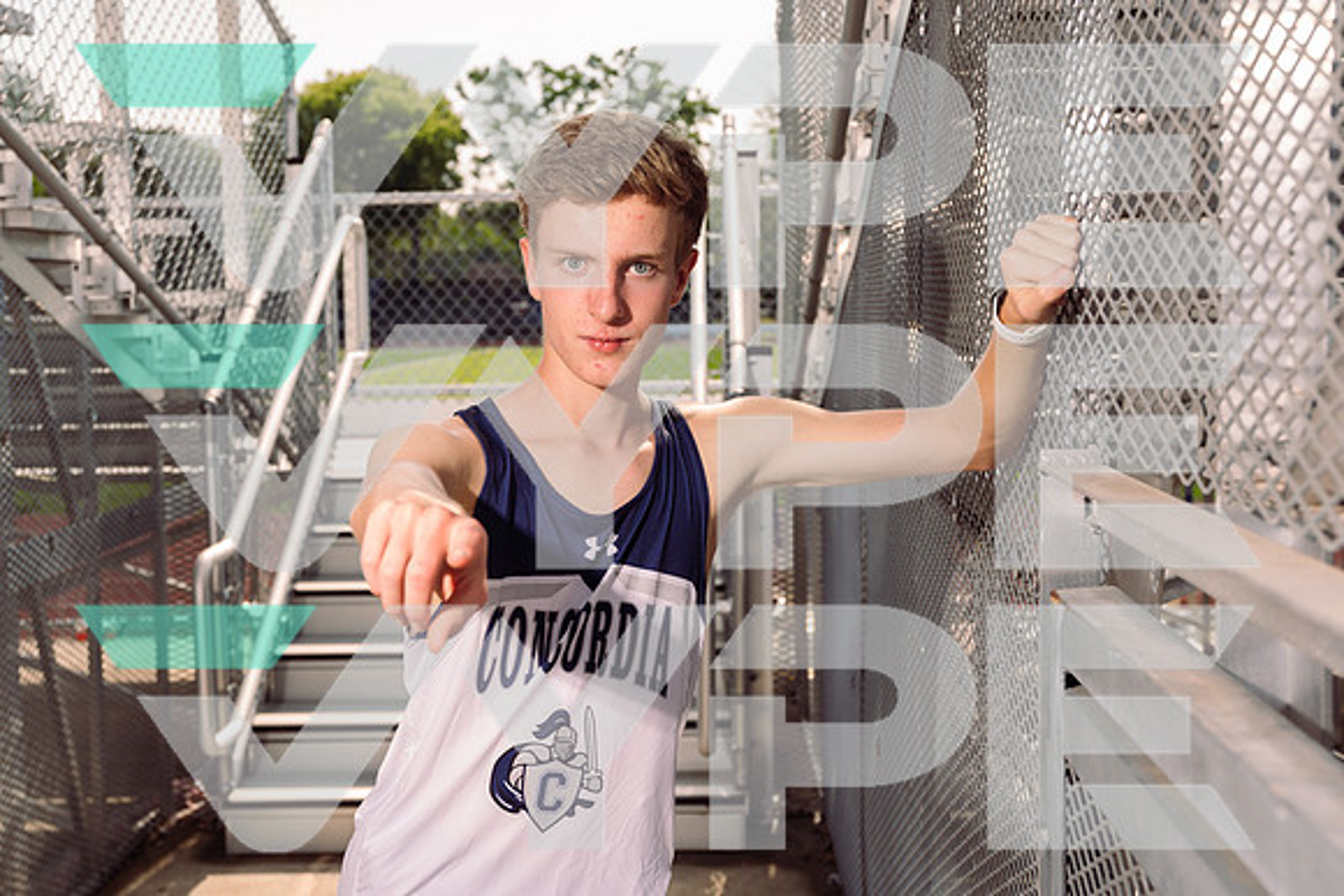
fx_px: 1904
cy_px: 448
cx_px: 672
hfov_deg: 38.9
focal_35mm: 51
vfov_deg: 26.5
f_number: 6.3
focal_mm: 51
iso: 64
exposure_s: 1/250
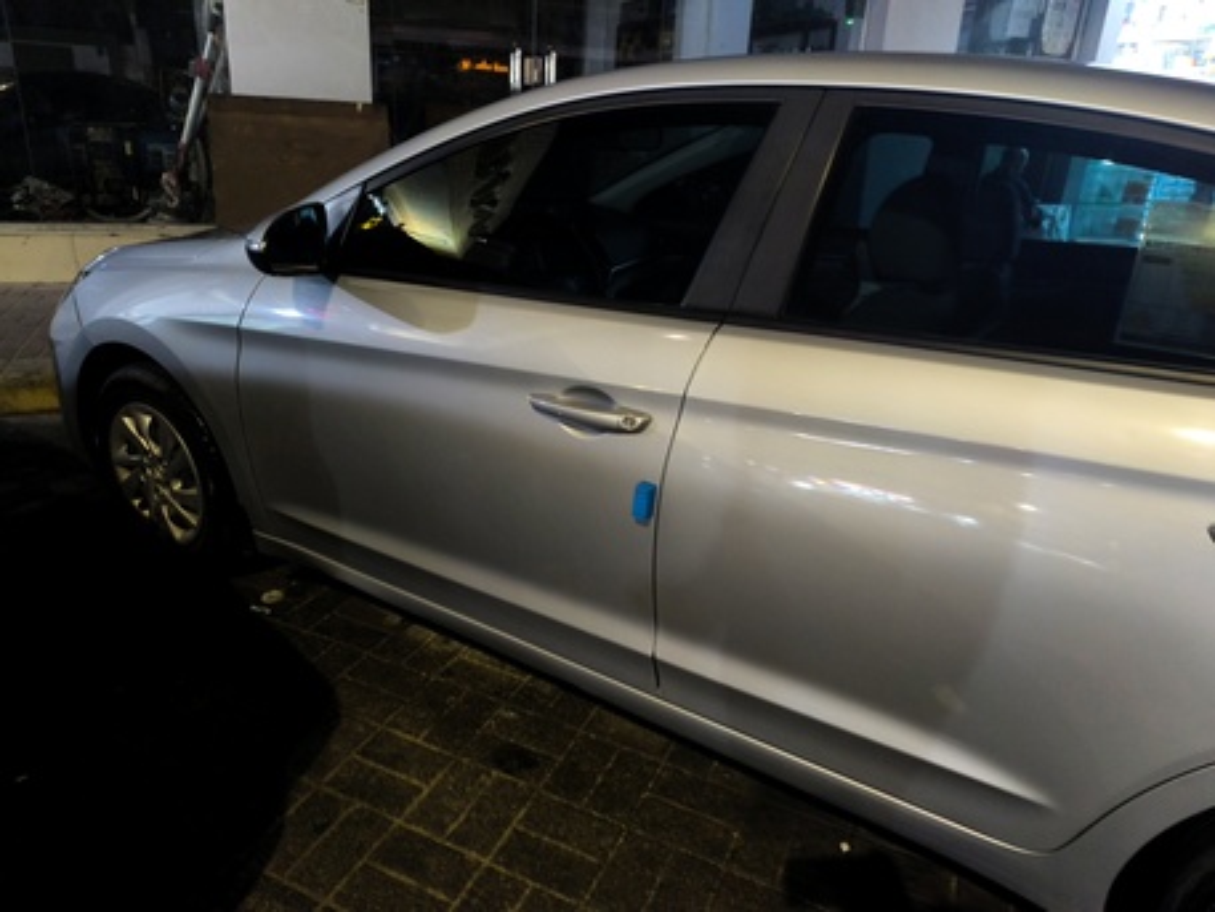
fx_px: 807
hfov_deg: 73.9
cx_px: 608
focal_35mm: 23
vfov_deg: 58.9
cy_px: 456
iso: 2500
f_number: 1.65
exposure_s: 1/24
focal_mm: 6.14
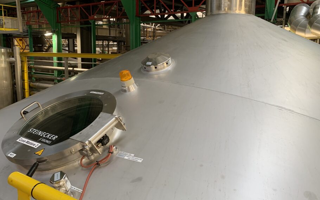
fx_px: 270
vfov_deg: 40.6
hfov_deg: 61.2
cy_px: 99
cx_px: 169
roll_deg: +0.1
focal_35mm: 31
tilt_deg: -8.5
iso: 100
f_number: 1.8
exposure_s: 1/112
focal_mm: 4.25
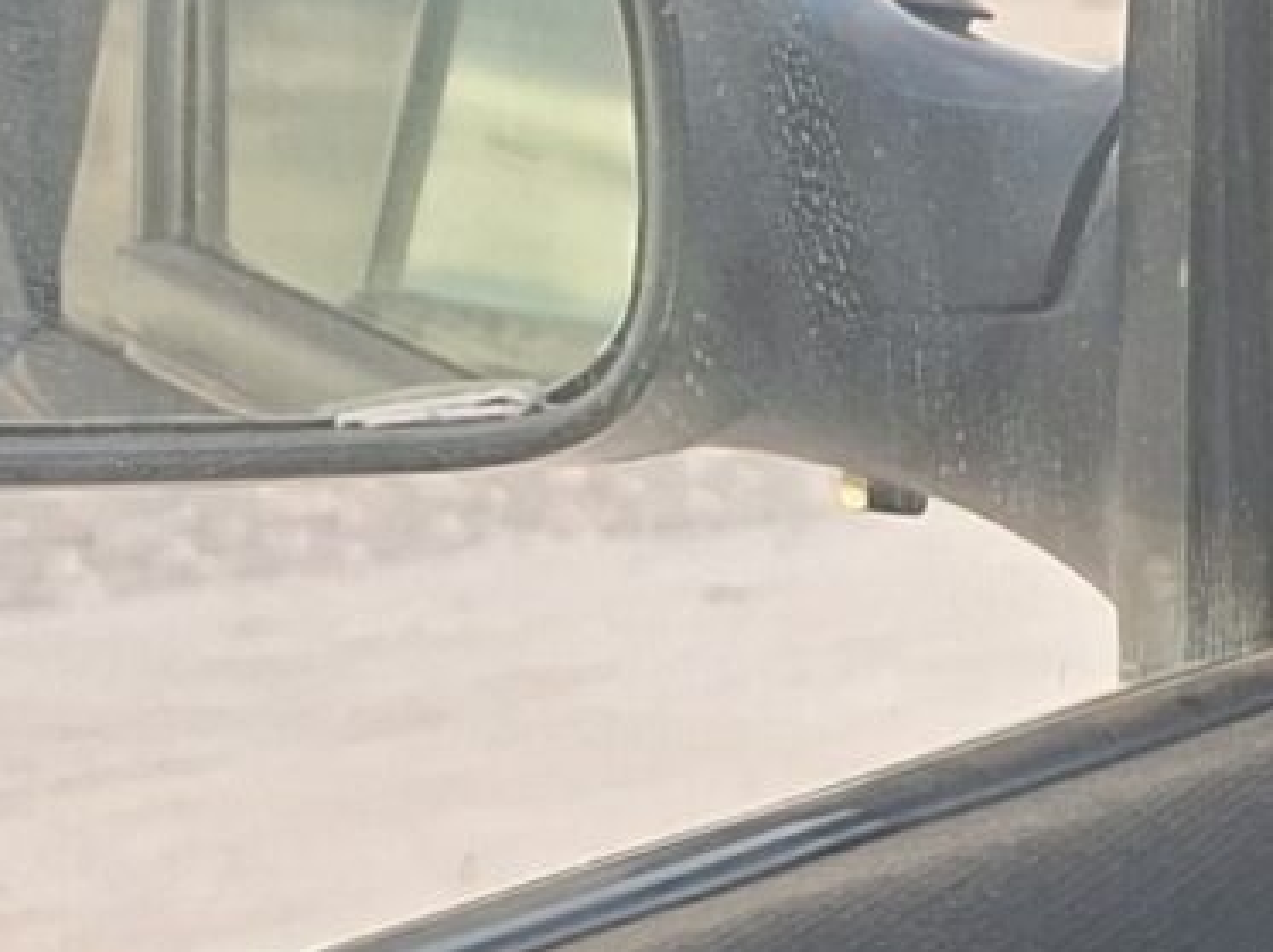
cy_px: 1187
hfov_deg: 9.2
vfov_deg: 9.2
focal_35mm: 158
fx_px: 5805
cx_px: 4123
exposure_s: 1/100
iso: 50
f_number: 1.8
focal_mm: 5.54
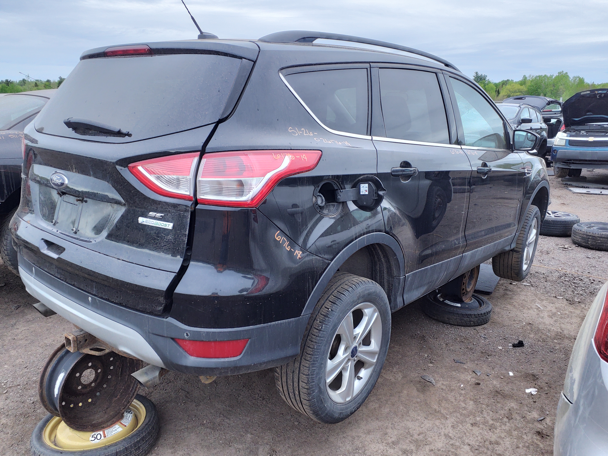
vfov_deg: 53.1
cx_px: 304
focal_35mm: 26
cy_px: 228
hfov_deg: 67.3
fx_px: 457
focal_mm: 3.58
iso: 64
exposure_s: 1/120
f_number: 1.9
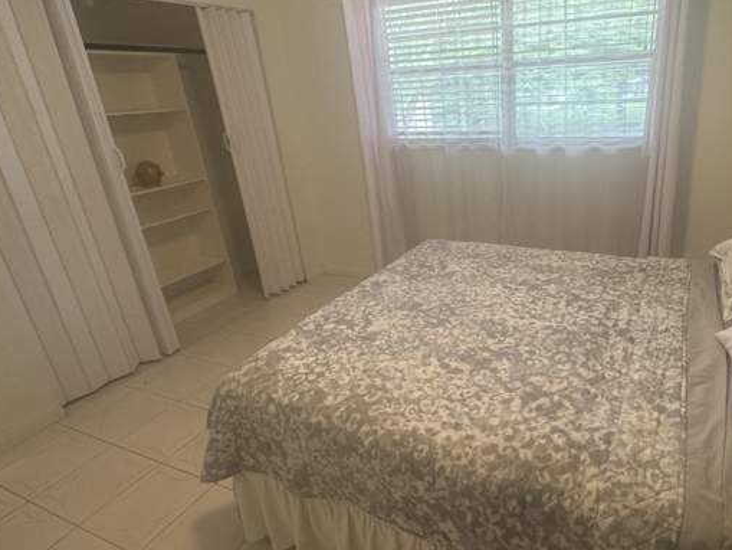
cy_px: 268
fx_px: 465
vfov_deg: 61.1
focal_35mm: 22
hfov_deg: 74.6
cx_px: 473
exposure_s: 1/60
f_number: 2.2
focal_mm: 2.22
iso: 200
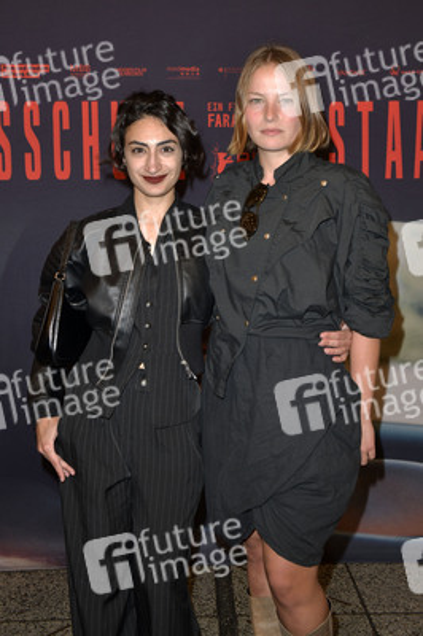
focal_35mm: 44
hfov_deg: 30.5
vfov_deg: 44.5
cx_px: 212
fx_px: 777
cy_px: 318
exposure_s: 1/250
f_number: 6.3
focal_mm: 44
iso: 500
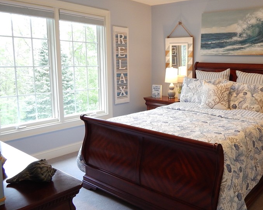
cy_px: 100
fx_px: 265
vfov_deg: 43.4
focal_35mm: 34
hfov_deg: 51.9
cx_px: 174
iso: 250
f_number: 3
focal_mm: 4
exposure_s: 1/30
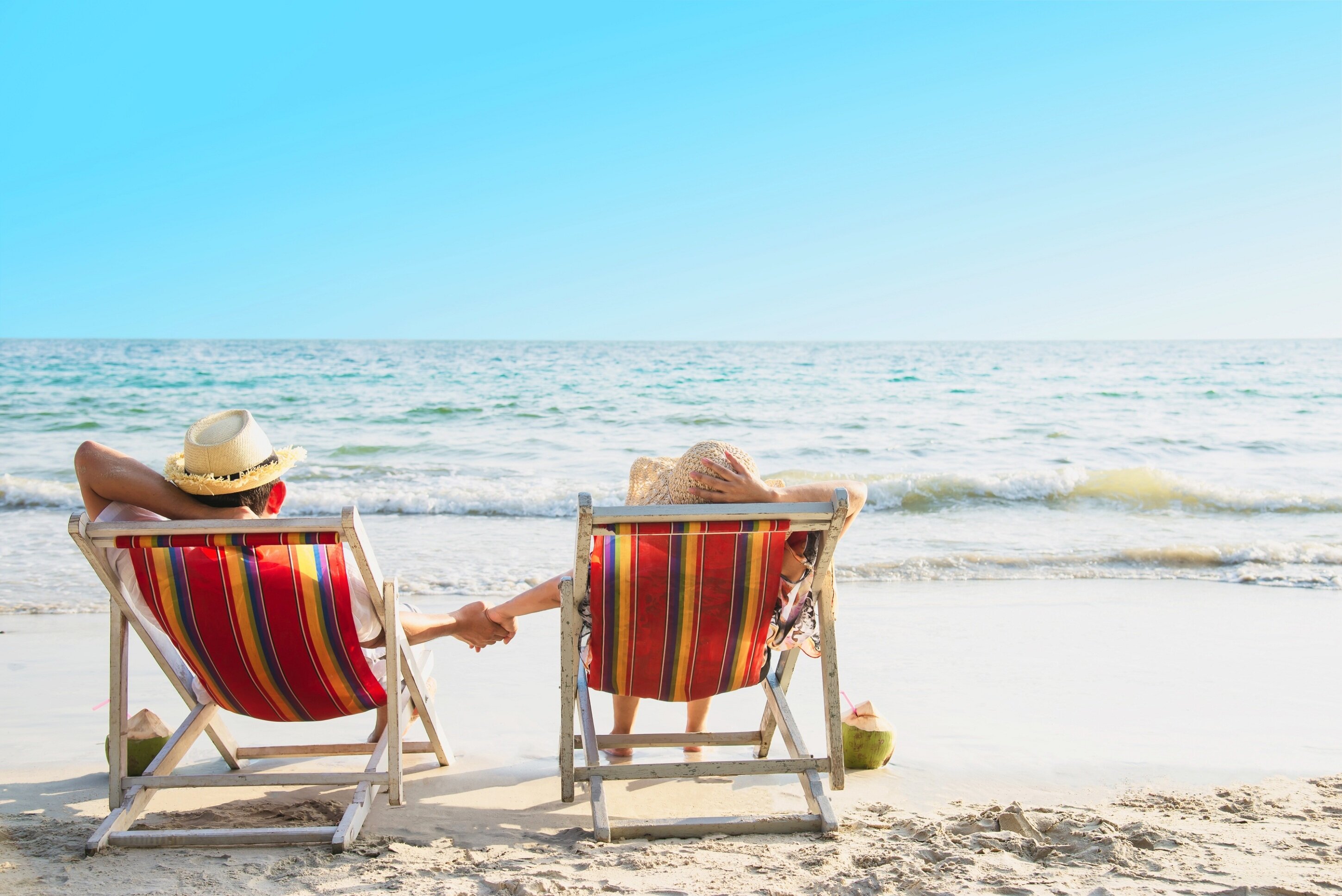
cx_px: 671
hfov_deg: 42.7
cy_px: 448
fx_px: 1715
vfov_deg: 29.3
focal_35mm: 46
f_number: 5.6
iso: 50
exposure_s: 1/125
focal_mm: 46
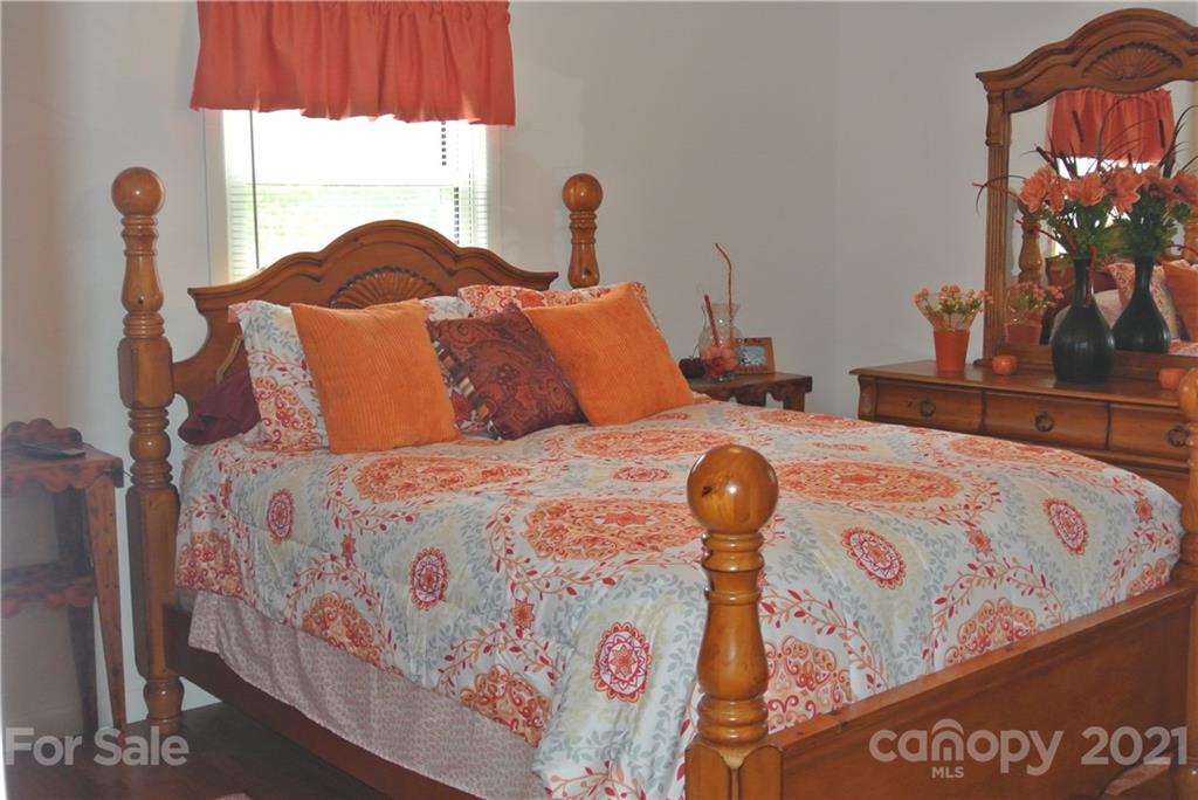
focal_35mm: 40
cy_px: 400
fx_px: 1332
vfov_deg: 33.4
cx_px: 599
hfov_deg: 48.4
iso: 800
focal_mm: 15.1
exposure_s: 1/60
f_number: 4.2
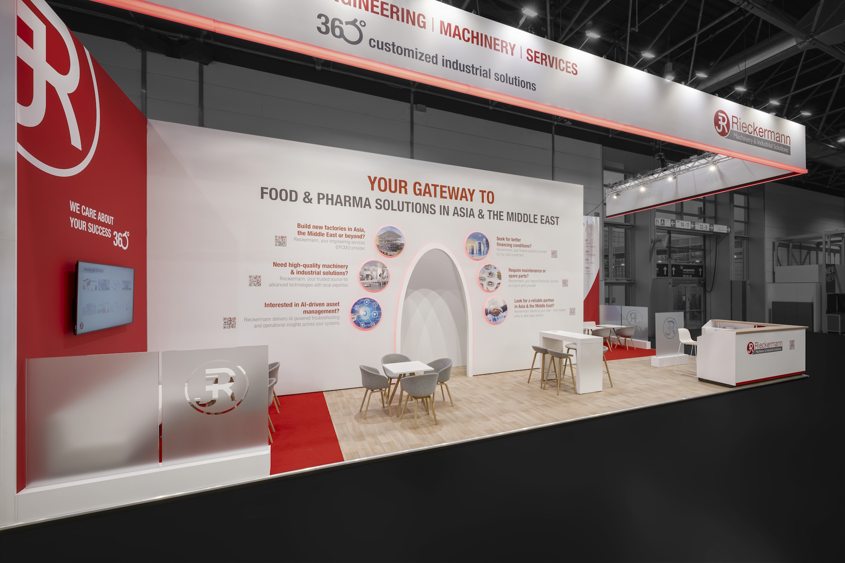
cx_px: 422
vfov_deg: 81.2
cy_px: 282
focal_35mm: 14
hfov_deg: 104.3
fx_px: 329
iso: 200
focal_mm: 14
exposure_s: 1/25
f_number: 13
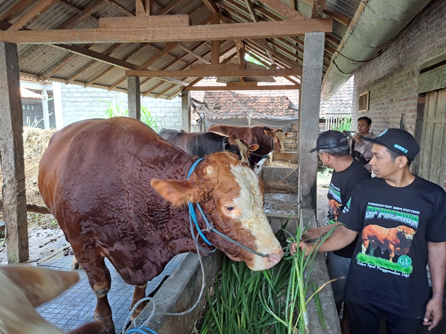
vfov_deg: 56.8
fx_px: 309
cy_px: 167
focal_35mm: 24
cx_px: 223
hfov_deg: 71.6
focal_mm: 5.23
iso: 64
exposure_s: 1/50
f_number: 1.8
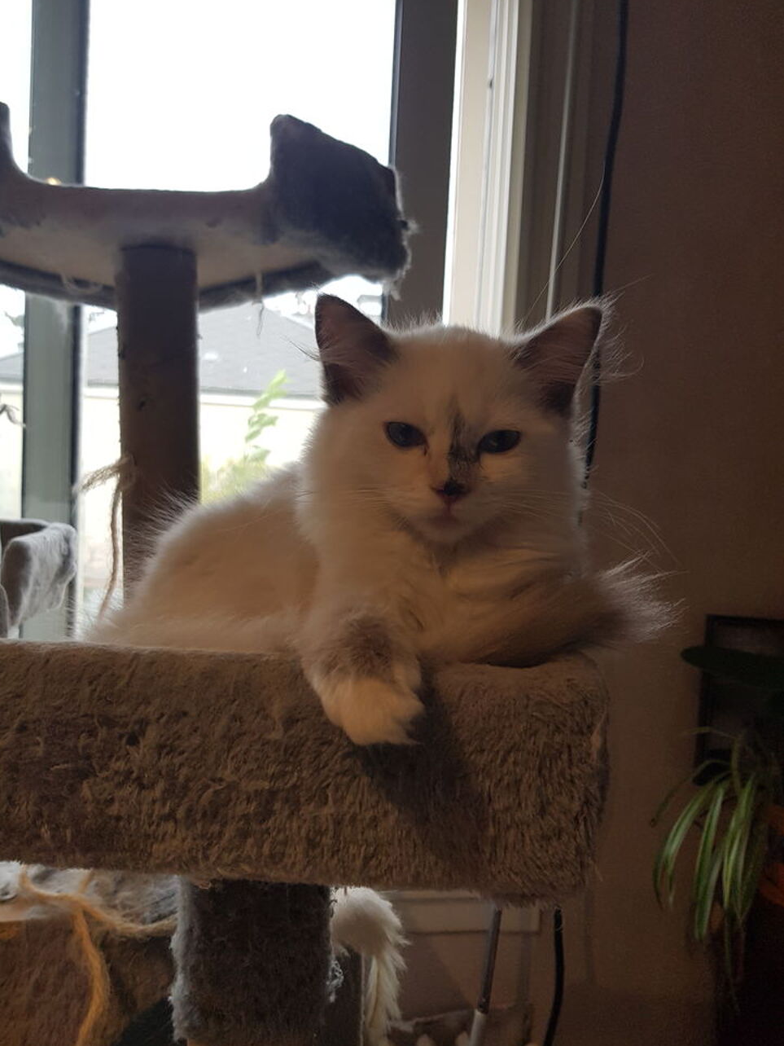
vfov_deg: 65.3
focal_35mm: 27
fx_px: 815
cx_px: 381
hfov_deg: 51.3
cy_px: 538
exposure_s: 1/100
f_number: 1.7
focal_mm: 4.3
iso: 80
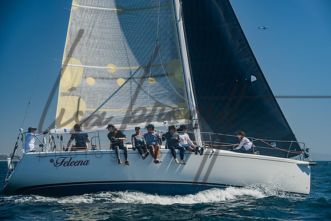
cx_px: 166
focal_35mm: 85
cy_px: 110
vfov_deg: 16.0
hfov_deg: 23.8
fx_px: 786
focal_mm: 84
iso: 160
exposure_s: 1/640
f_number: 6.3
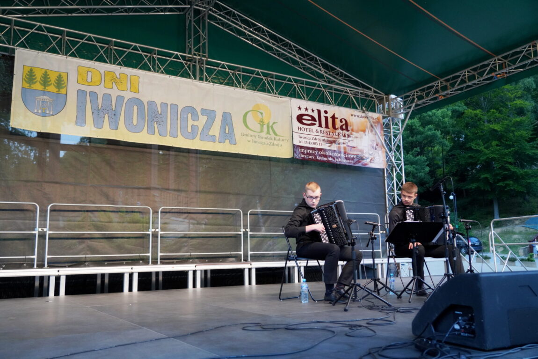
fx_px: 478
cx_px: 269
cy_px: 180
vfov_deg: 41.1
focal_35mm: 32
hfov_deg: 58.7
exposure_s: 1/640
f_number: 4
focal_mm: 32
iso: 3200
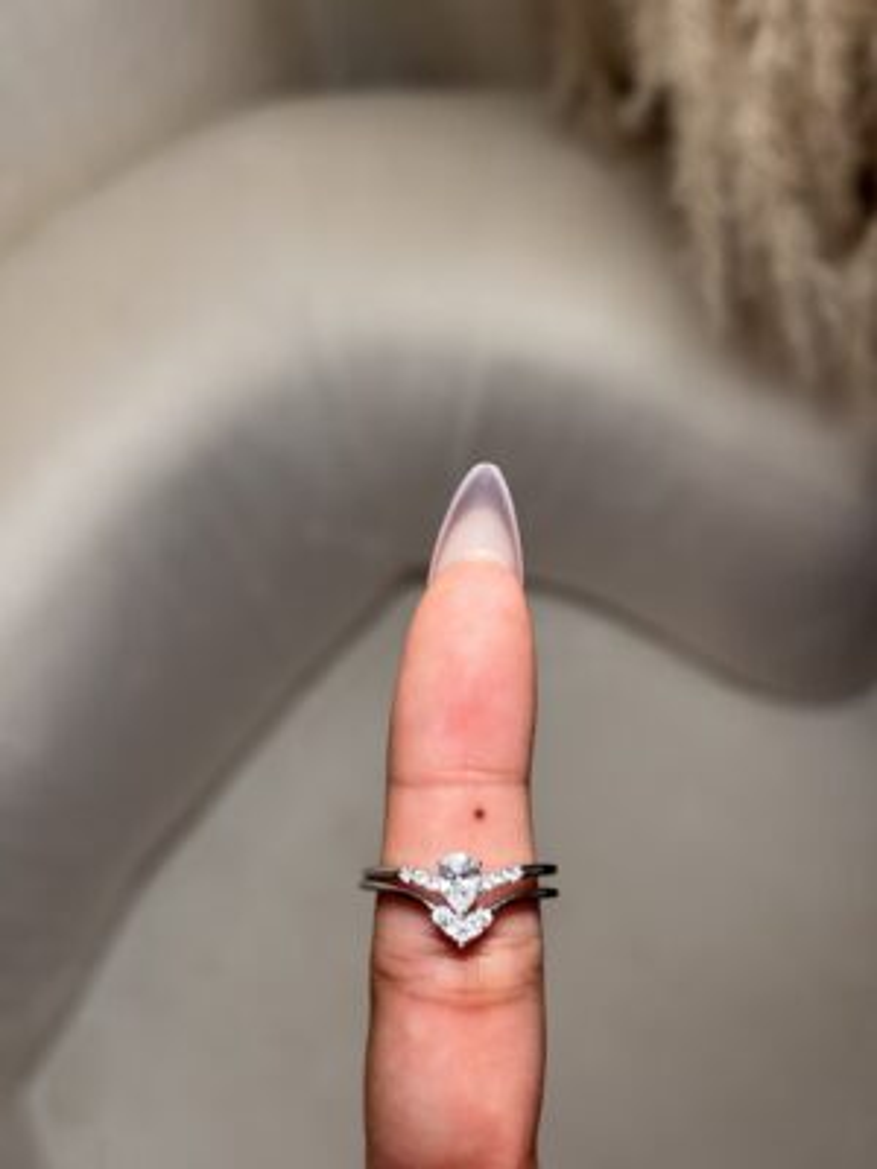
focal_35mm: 52
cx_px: 438
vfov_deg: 36.8
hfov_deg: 28.0
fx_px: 1757
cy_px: 584
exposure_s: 1/75
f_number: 1.6
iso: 50
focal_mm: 5.96
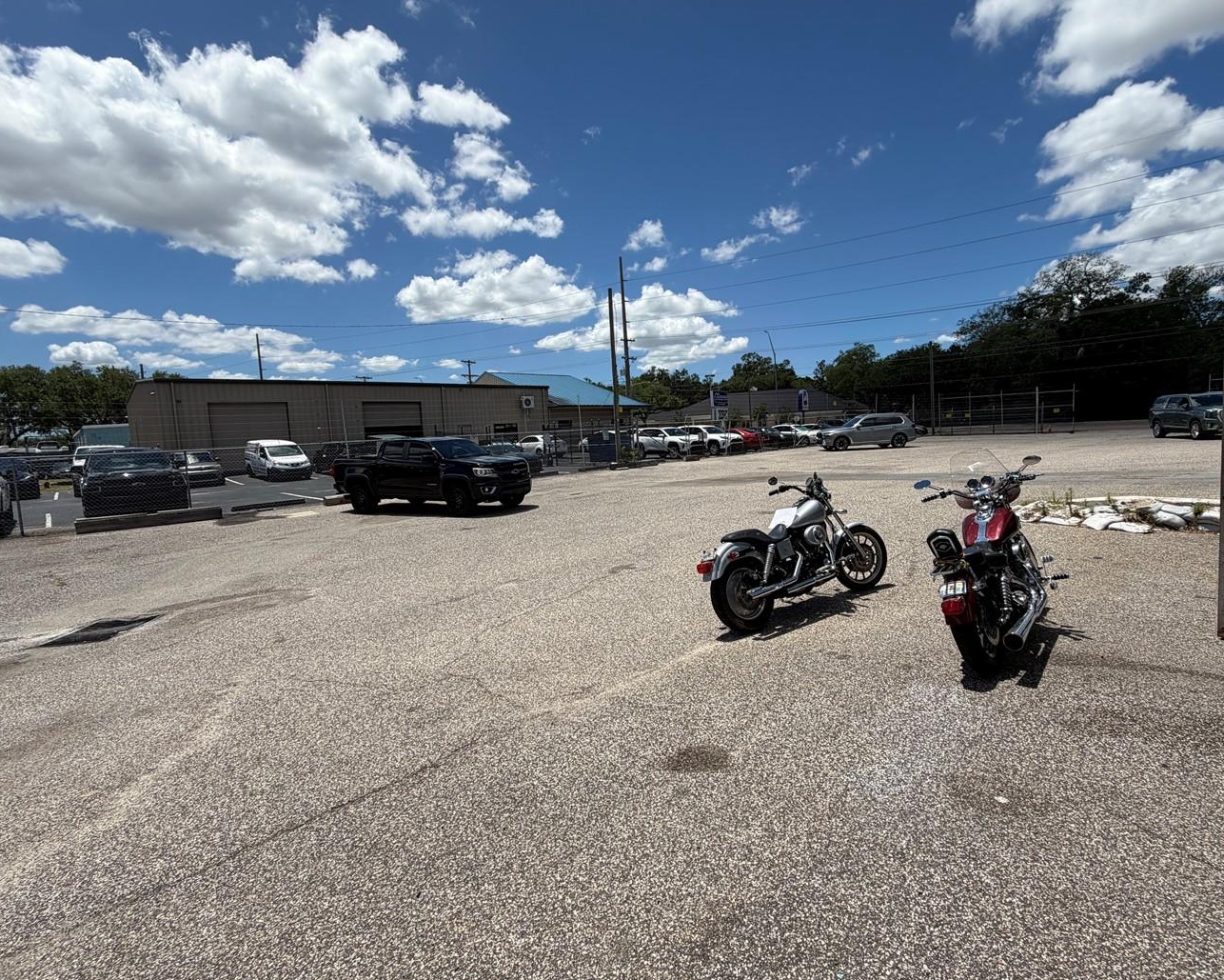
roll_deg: +1.1
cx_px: 661
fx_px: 616
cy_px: 488
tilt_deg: -5.9
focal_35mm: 17
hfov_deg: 89.5
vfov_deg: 77.0
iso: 20
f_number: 2.2
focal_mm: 2.22
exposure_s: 1/1464
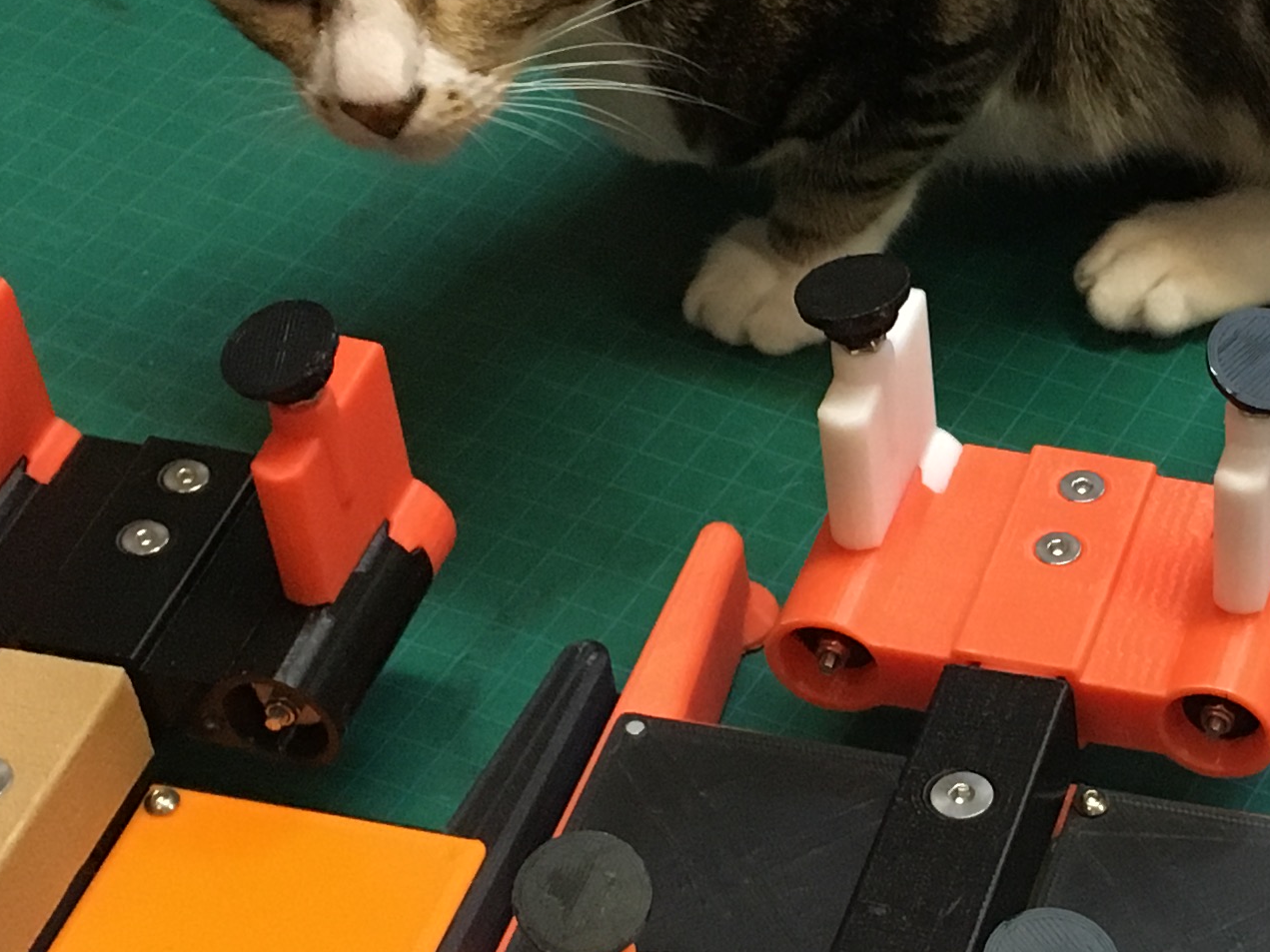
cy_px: 728
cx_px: 1266
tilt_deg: -46.5
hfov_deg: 20.6
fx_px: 3375
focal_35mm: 92
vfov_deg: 16.0
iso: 200
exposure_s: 1/25
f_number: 2.2
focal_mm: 4.15
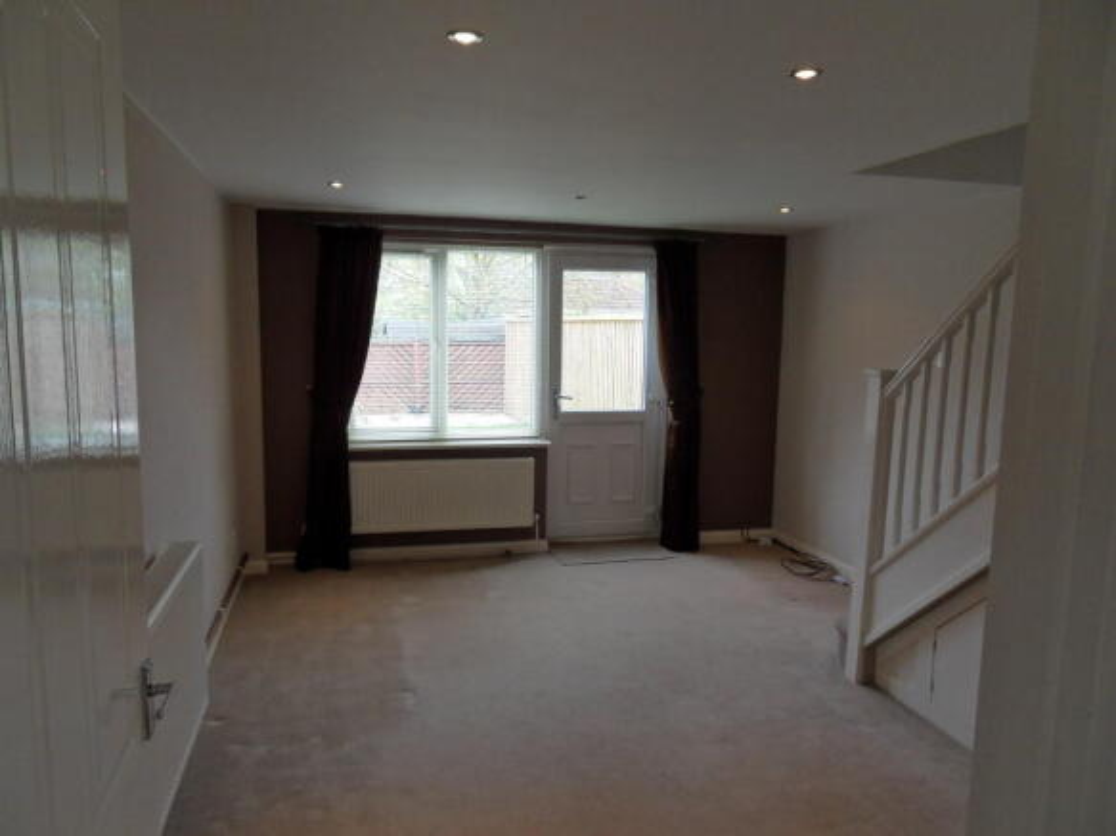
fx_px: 774
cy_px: 418
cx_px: 558
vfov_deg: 56.8
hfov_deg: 71.6
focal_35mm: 24
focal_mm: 4.2
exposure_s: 1/30
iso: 100
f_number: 3.3
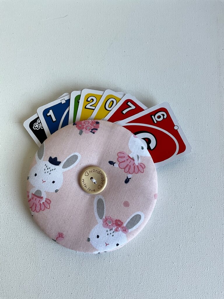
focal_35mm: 29
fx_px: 250
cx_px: 112
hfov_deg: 48.2
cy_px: 150
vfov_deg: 61.7
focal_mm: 3
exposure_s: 1/100
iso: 25
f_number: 1.8
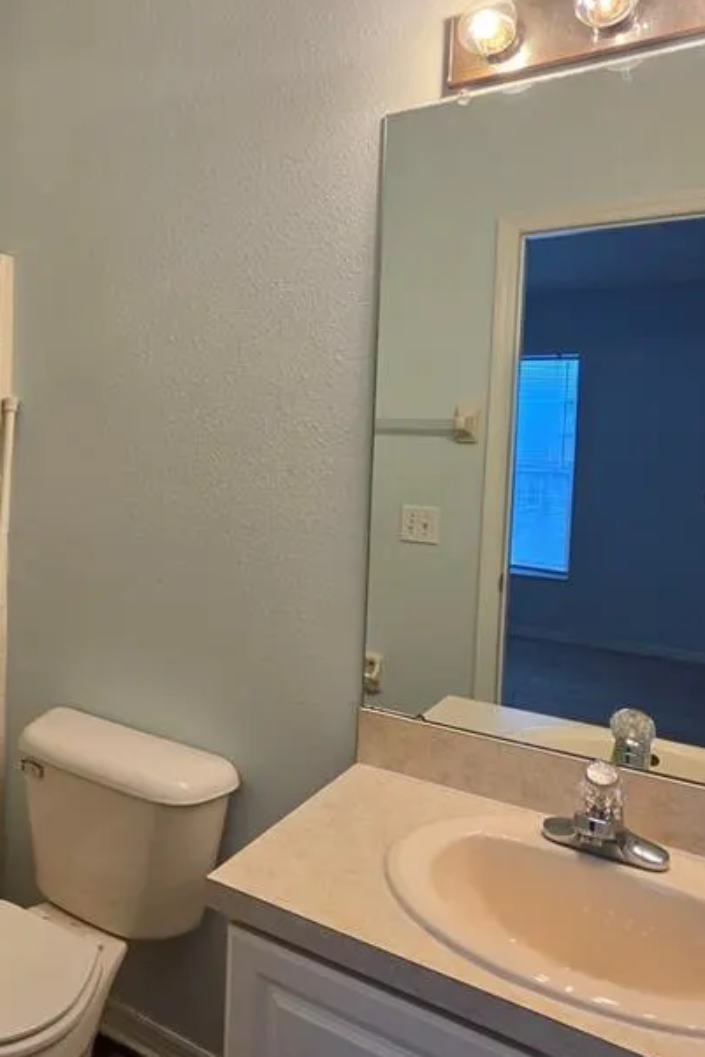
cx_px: 42
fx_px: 793
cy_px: 503
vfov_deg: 67.3
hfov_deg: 43.0
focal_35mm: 27
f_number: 1.9
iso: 125
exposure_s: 1/120
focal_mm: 2.2
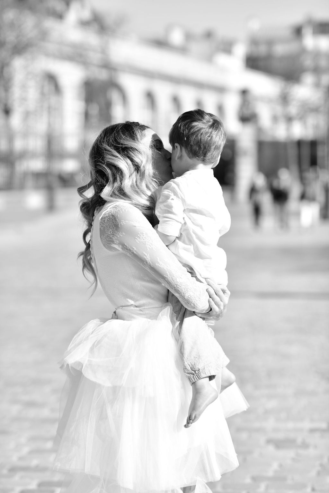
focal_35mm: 85
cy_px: 246
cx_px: 164
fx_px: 1165
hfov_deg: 16.1
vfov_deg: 23.9
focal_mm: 85
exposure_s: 1/2000
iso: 100
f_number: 2.5
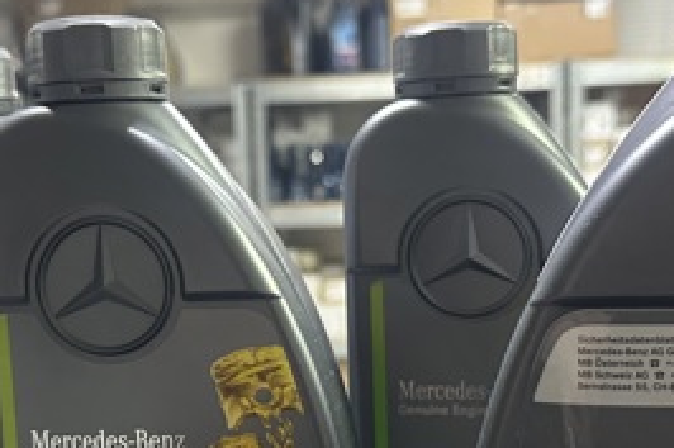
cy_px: 345
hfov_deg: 33.4
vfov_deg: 22.3
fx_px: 1123
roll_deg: +2.5
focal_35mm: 60
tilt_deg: -9.5
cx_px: 284
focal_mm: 6.86
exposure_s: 1/60
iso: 400
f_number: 1.78
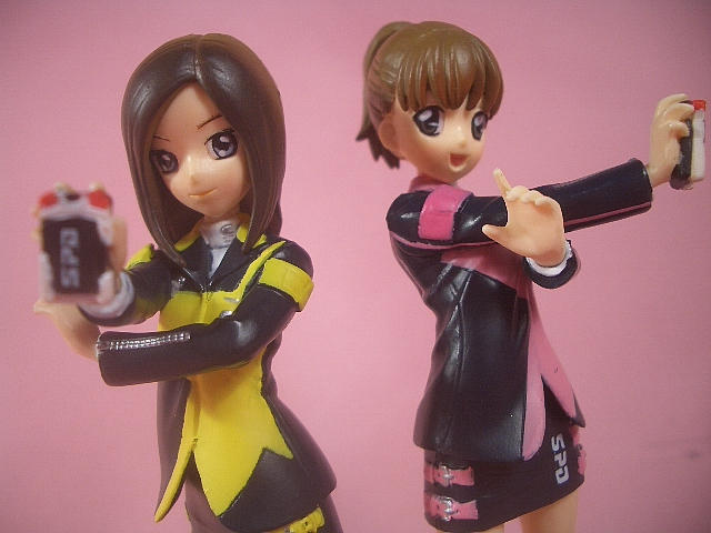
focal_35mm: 35
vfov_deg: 40.7
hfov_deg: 52.6
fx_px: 719
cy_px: 266
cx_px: 356
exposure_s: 1/100
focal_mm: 5.8
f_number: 2.6
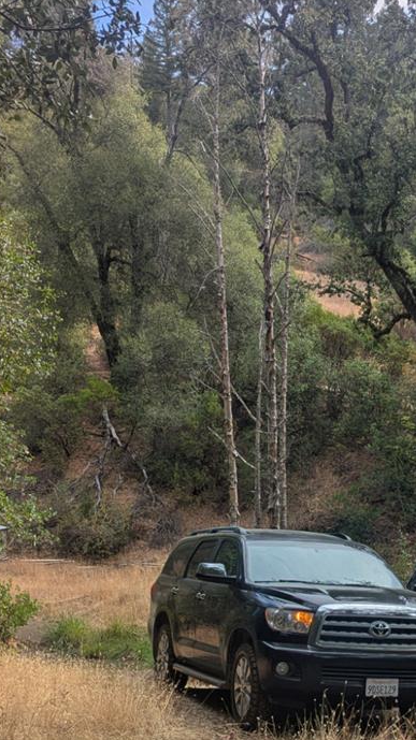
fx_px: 1119
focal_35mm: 57
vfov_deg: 35.7
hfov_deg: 21.0
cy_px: 561
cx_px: 269
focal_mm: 6.81
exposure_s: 1/1348
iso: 37
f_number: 1.85
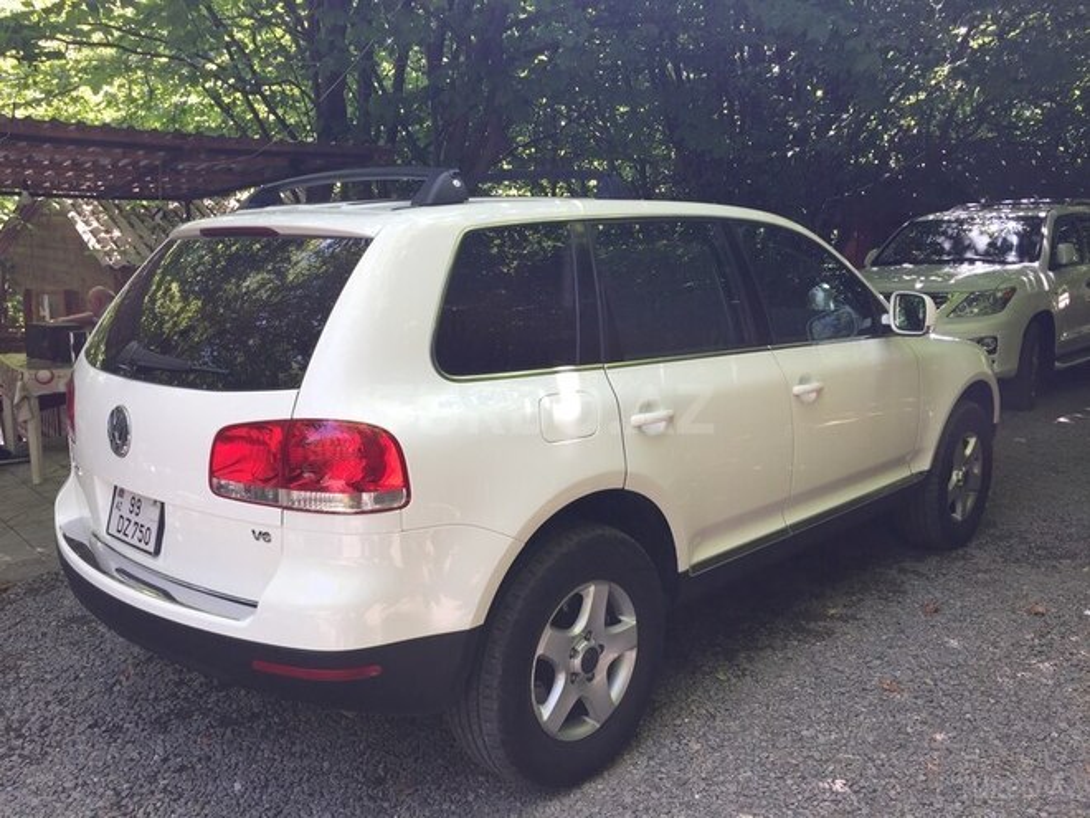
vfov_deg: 48.2
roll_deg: +0.8
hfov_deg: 61.7
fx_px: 913
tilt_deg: -7.6
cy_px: 409
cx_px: 545
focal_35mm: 29
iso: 32
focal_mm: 4.15
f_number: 2.2
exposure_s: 1/107
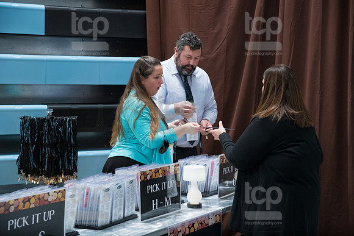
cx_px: 177
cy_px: 118
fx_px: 806
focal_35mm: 82
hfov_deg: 24.8
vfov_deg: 16.7
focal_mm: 82
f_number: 5.6
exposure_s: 1/250
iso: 4000
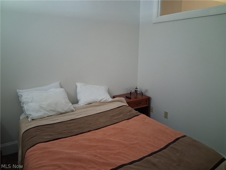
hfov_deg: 65.3
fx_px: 176
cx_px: 113
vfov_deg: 51.4
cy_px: 85
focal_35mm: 27
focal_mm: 4
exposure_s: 1/25
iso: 640
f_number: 1.8
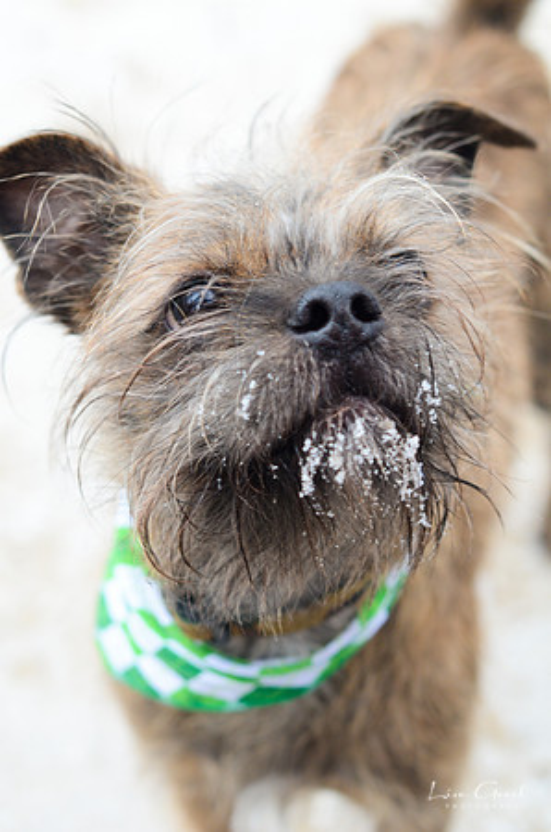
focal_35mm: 75
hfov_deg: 18.1
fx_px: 1730
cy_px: 416
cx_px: 276
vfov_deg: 27.0
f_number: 3.5
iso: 500
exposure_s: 1/200
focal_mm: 50
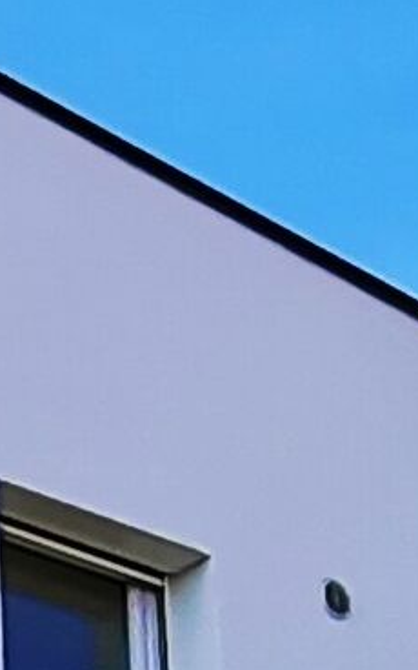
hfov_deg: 8.7
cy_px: 1231
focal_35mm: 137
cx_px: -585
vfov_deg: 13.6
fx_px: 2497
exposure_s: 1/897
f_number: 2.4
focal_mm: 1.78
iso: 50
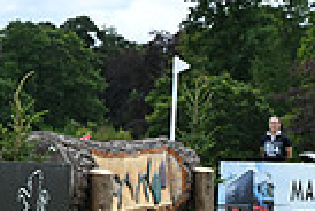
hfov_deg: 9.1
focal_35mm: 211
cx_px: -320
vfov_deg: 6.5
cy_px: 52
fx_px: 1850
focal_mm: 50
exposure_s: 1/1250
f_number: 5.6
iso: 640
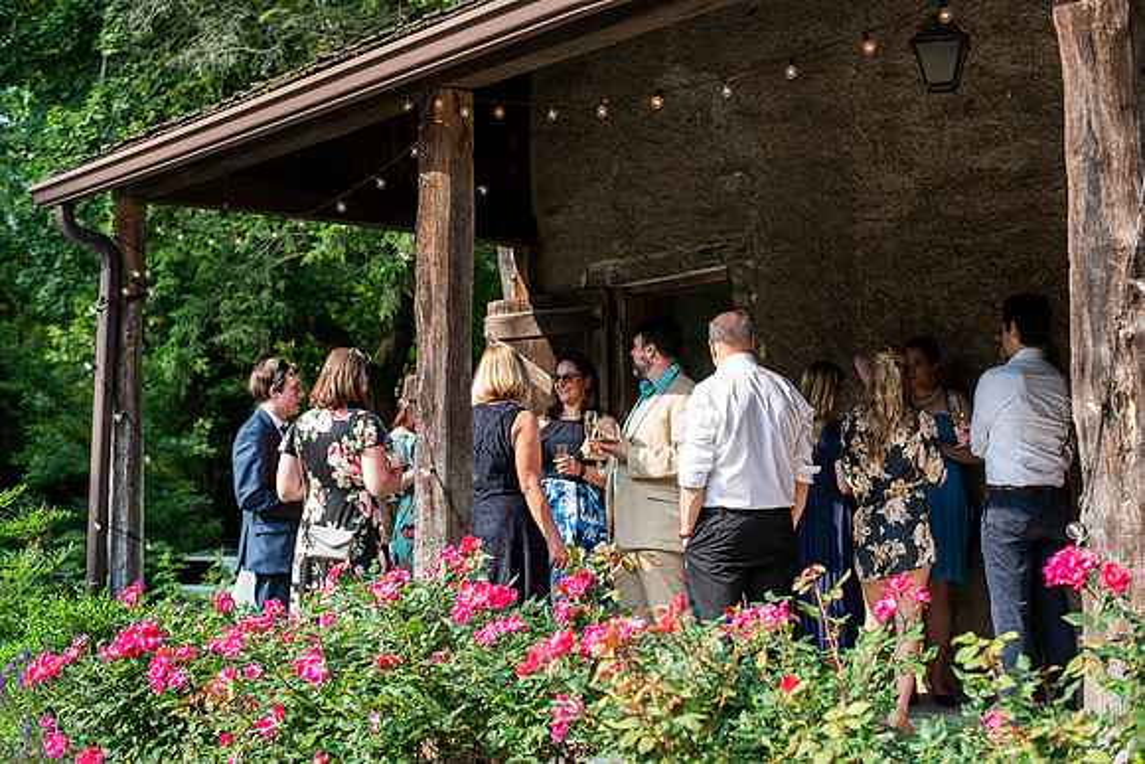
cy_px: 382
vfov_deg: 27.0
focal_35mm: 50
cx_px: 572
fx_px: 1591
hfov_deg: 39.6
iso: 400
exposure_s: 1/1000
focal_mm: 50
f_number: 3.5
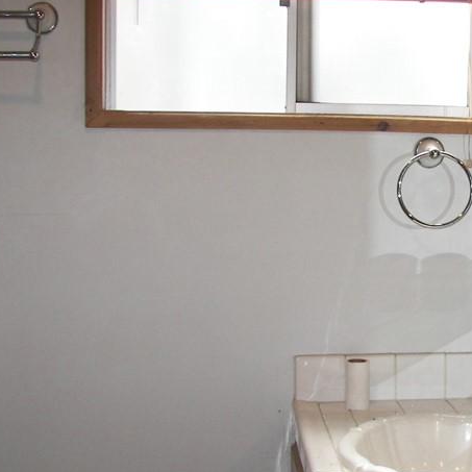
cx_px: 387
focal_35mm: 72
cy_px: 292
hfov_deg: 23.6
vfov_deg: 23.9
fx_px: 1111
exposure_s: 1/30
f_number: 2.8
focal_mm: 6
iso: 80
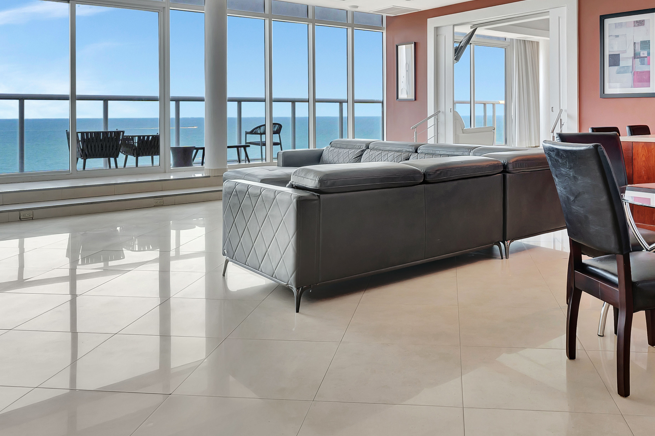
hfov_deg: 58.3
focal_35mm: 32
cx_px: 387
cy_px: 110
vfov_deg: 39.9
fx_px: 583
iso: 400
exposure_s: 1/10
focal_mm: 15.5
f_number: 9
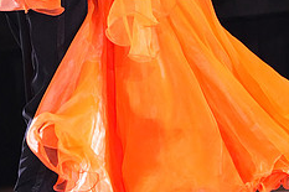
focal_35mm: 499
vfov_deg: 2.7
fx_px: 4003
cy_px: -43
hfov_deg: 4.1
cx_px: 82
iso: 8000
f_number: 5
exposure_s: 1/400
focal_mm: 200
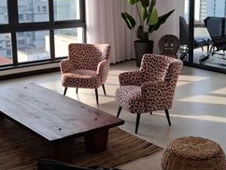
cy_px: 57
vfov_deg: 25.6
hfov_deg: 33.7
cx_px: 126
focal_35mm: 57
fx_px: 373
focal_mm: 5.54
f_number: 1.8
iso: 50
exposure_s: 1/608
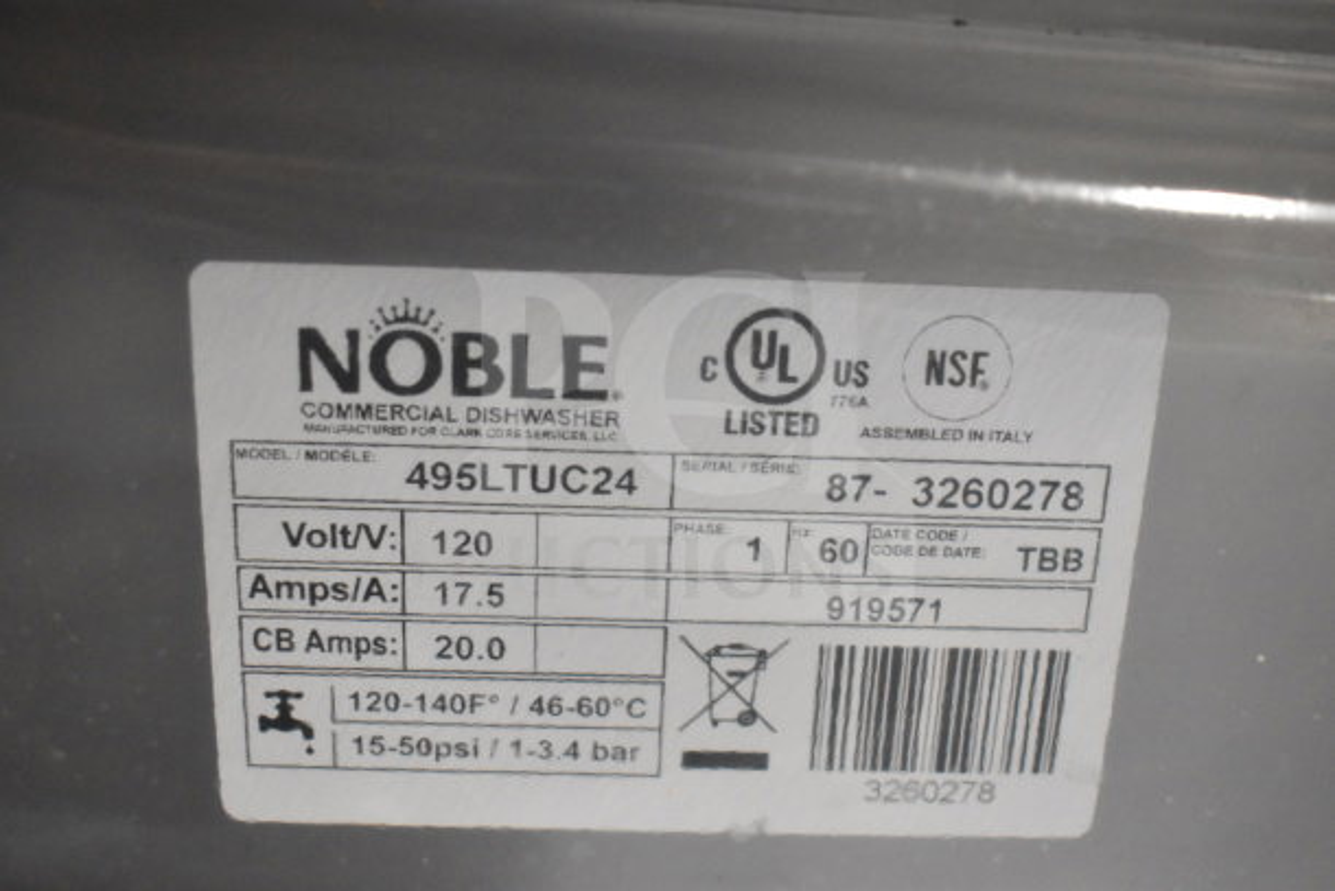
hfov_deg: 45.0
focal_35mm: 44
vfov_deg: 30.9
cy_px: 446
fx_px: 1613
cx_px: 668
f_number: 4.2
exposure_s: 1/50
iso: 5000
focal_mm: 29
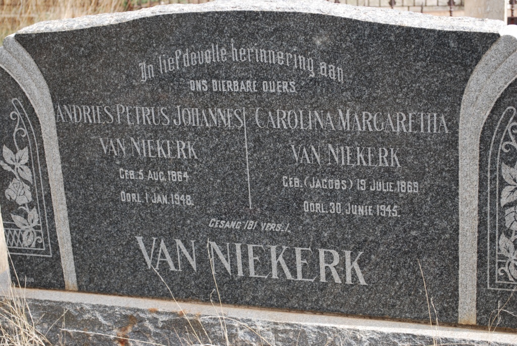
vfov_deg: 20.2
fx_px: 970
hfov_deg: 29.8
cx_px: 258
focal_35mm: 68
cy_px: 173
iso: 110
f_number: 5.6
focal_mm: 45
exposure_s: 1/125
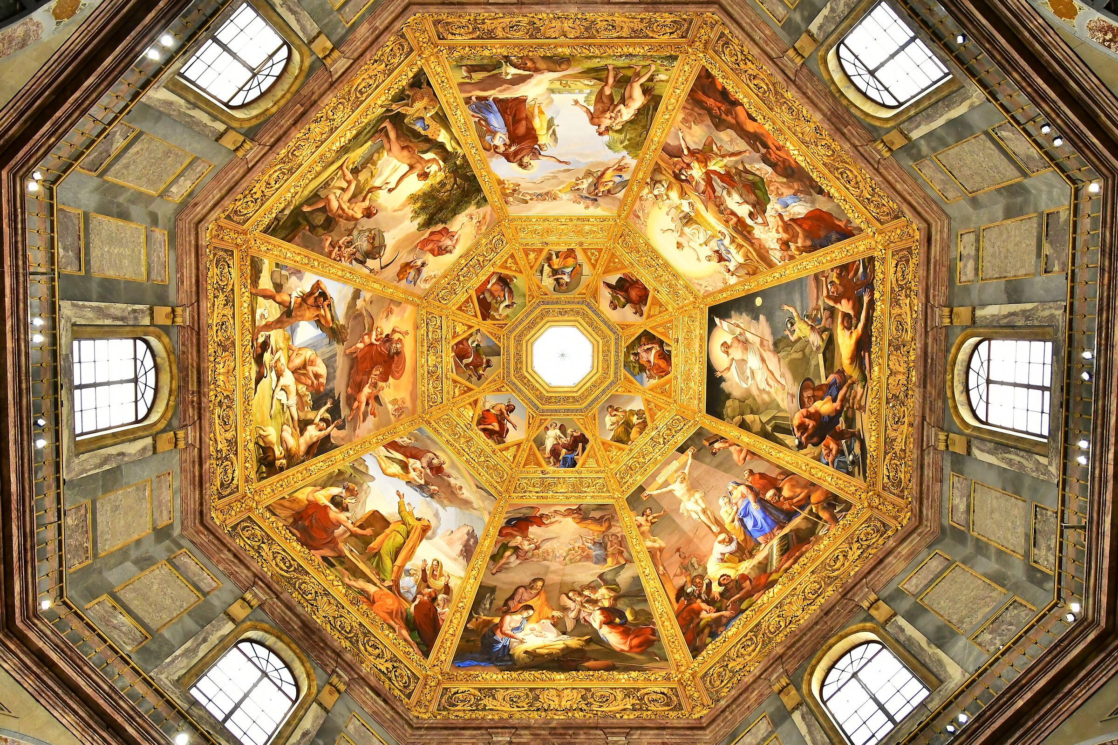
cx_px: 559
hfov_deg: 73.8
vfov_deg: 53.1
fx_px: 745
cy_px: 372
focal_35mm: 24
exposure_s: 1/80
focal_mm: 16
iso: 1600
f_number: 3.5
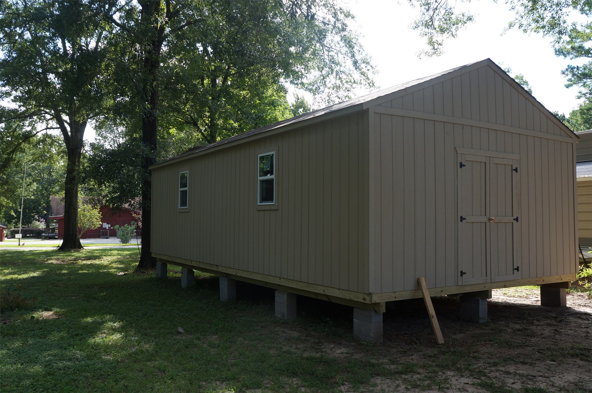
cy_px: 196
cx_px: 296
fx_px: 493
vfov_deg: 43.5
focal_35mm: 30
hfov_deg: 62.0
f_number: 7.1
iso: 200
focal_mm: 20
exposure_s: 1/200
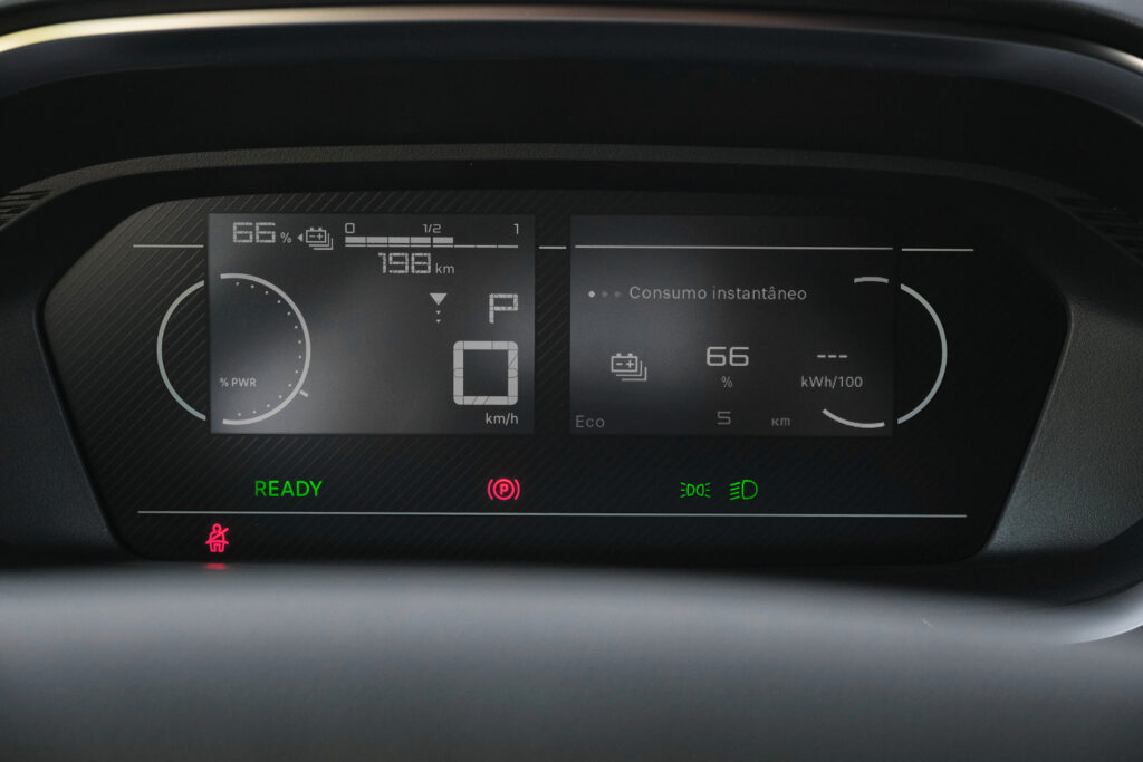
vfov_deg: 20.0
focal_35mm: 68
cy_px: 381
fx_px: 2159
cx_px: 572
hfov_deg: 29.7
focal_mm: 45
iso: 1600
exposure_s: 1/80
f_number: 9
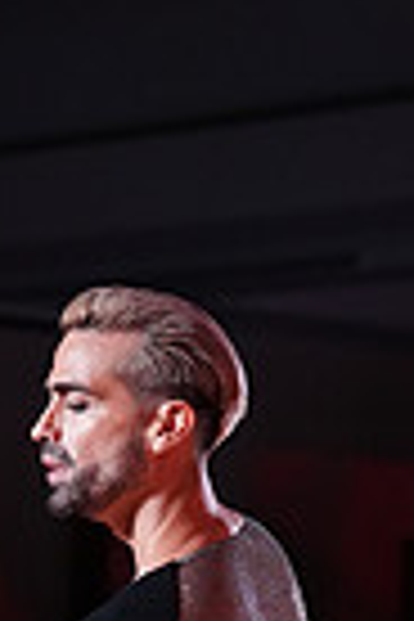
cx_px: 25
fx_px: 5520
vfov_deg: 6.4
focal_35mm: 320
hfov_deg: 4.3
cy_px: 909
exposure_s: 1/320
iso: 2500
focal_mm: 76
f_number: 2.8
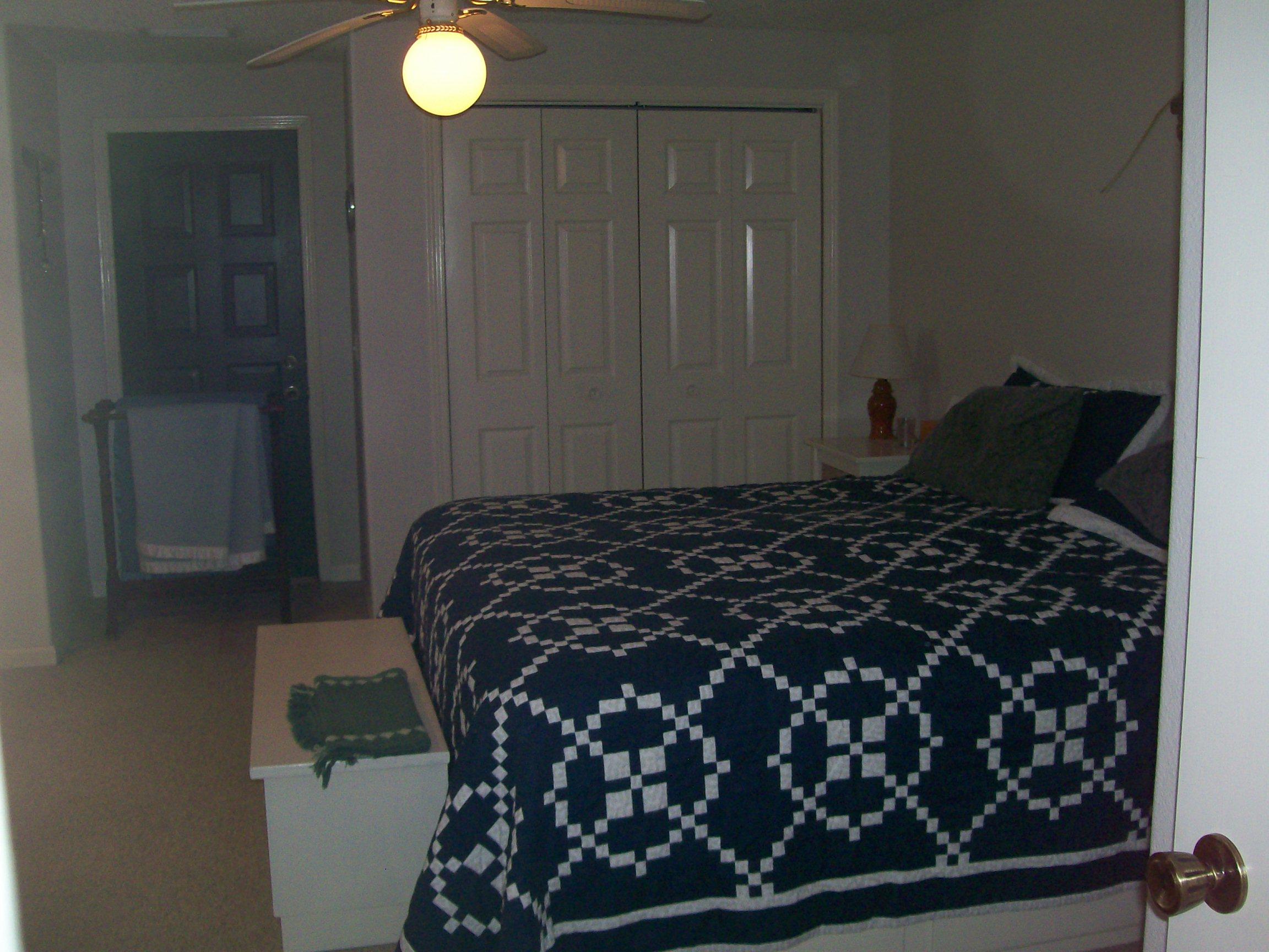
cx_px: 634
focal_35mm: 36
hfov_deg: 51.4
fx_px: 1320
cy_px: 476
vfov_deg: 39.7
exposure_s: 1/64
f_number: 2.7
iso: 140
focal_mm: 6
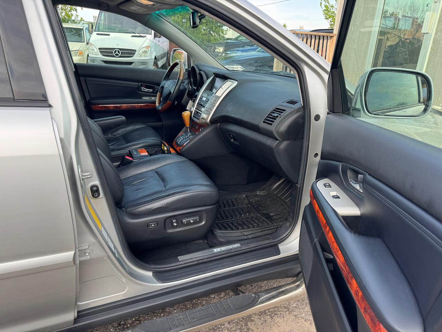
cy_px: 166
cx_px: 221
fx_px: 306
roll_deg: -0.9
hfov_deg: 71.6
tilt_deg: -20.6
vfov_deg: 56.8
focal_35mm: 24
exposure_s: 1/294
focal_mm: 6.76
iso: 80
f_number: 1.78
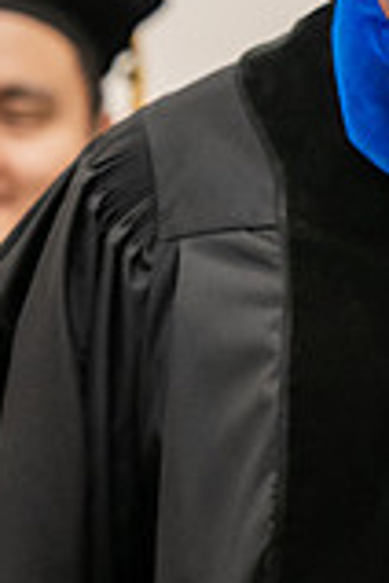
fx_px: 8881
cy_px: 13
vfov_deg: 3.8
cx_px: 499
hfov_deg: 2.5
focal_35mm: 548
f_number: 3.2
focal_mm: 150
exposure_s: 1/200
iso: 2500
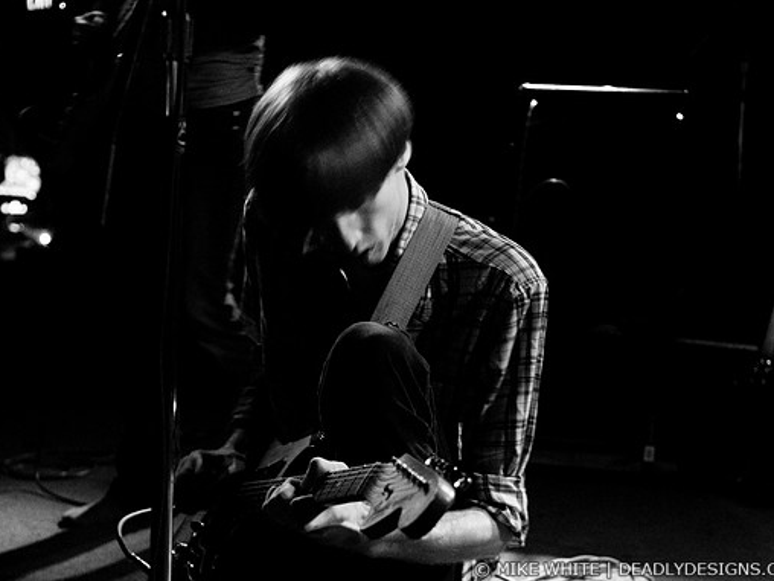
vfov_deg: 25.4
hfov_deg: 33.5
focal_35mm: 58
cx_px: 370
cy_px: 289
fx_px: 1287
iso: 640
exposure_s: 1/25
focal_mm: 35
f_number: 2.8
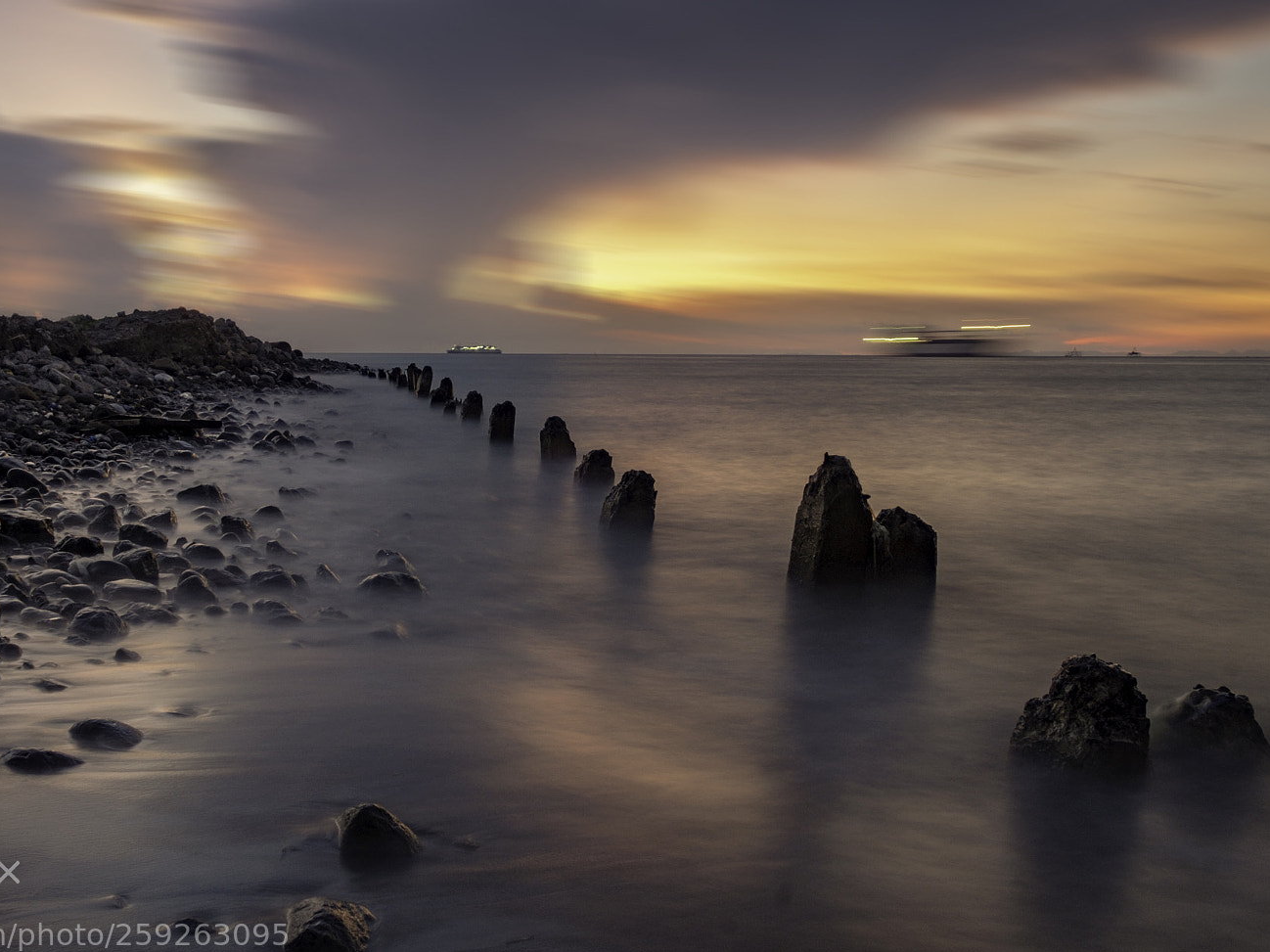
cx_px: 560
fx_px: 1174
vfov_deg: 44.1
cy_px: 490
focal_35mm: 32
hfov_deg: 56.7
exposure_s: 25
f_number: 16
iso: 200
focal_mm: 18
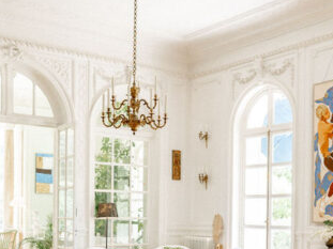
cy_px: 225
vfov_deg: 24.9
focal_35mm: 57
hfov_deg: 33.6
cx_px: 212
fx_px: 548
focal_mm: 24
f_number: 2
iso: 160
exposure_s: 1/160
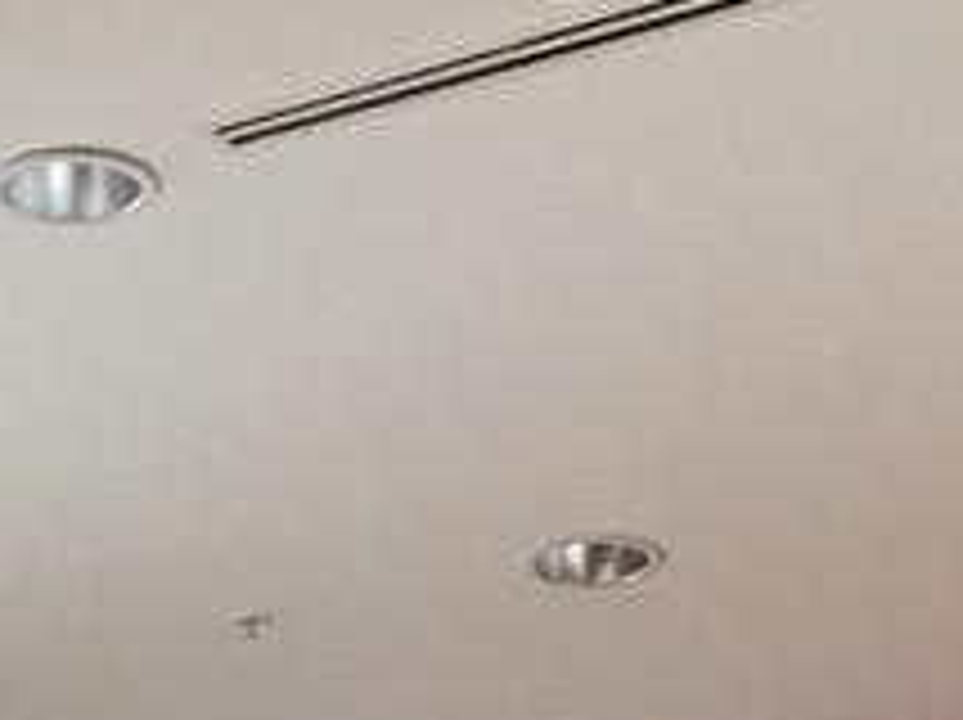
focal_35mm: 217
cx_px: -4
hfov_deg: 9.1
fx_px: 6030
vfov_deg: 6.0
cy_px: 2552
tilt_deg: -6.7
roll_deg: -0.6
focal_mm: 4.15
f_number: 2.2
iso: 32
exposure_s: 1/30
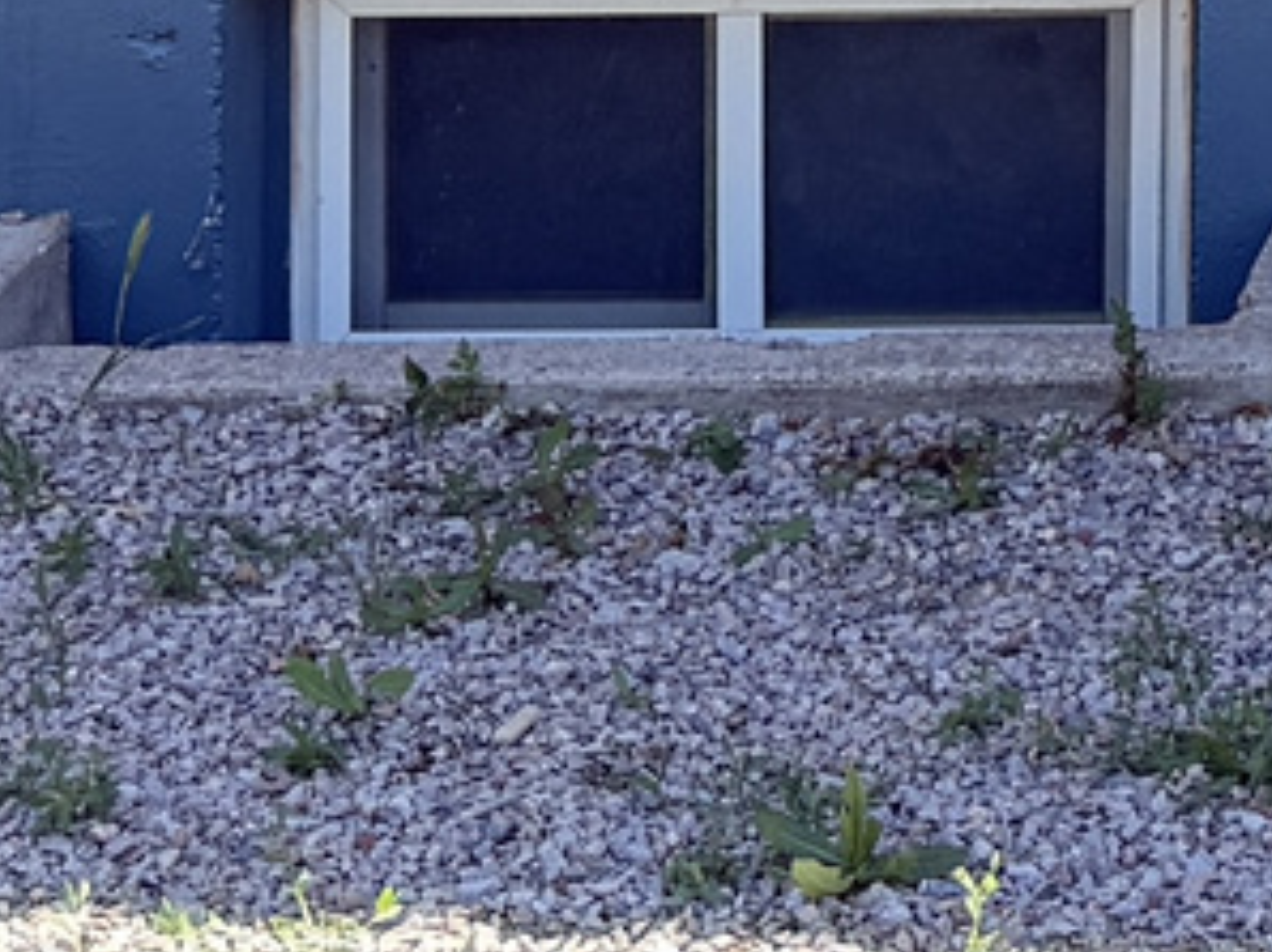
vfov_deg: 8.0
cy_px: -1699
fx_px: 6058
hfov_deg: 11.0
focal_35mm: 165
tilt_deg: +1.5
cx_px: 2454
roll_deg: +0.7
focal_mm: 6.76
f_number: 1.78
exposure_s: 1/888
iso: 100
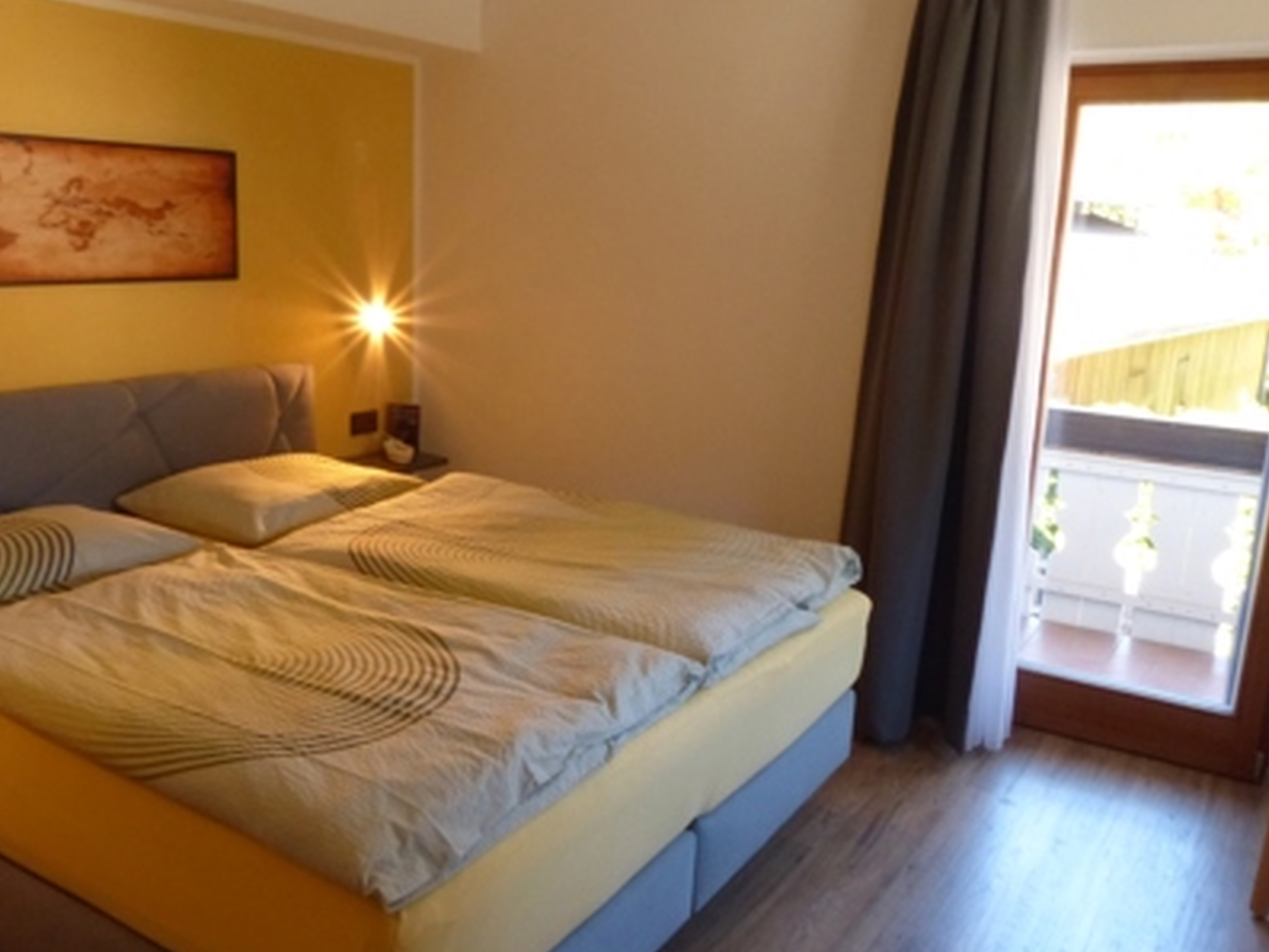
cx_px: 569
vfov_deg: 46.8
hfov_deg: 59.8
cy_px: 484
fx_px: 1100
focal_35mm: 30
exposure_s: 1/13
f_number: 8
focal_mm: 4.5
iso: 400
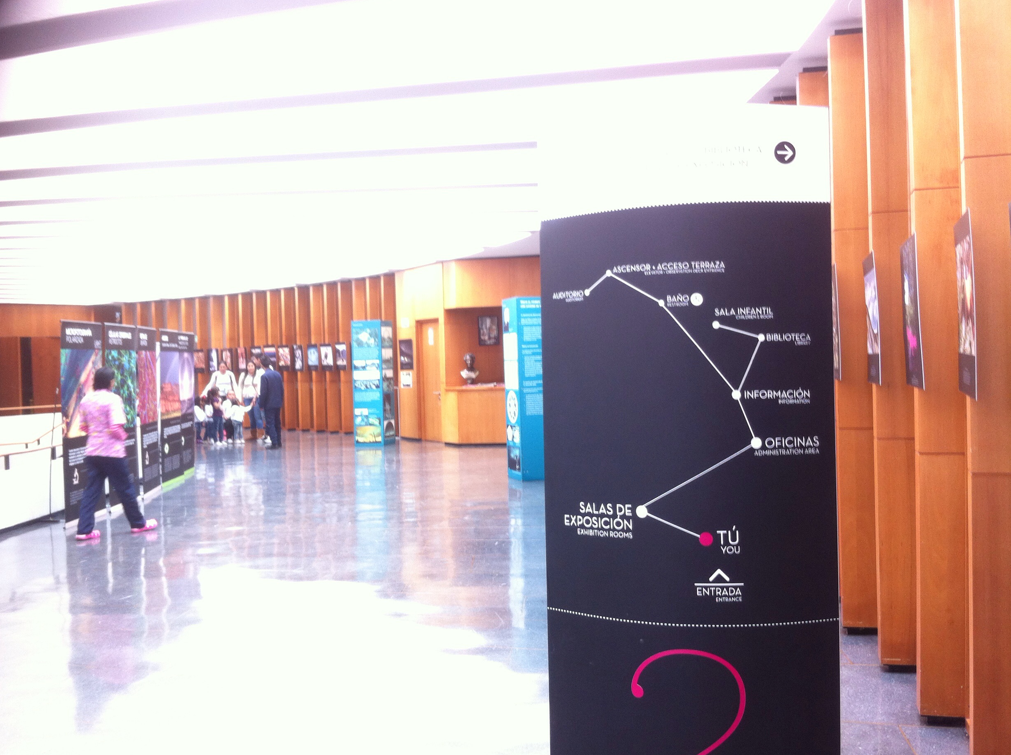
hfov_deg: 50.2
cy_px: 376
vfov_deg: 38.6
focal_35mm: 37
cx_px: 488
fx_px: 1079
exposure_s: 1/20
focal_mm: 3.85
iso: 80
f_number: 2.8
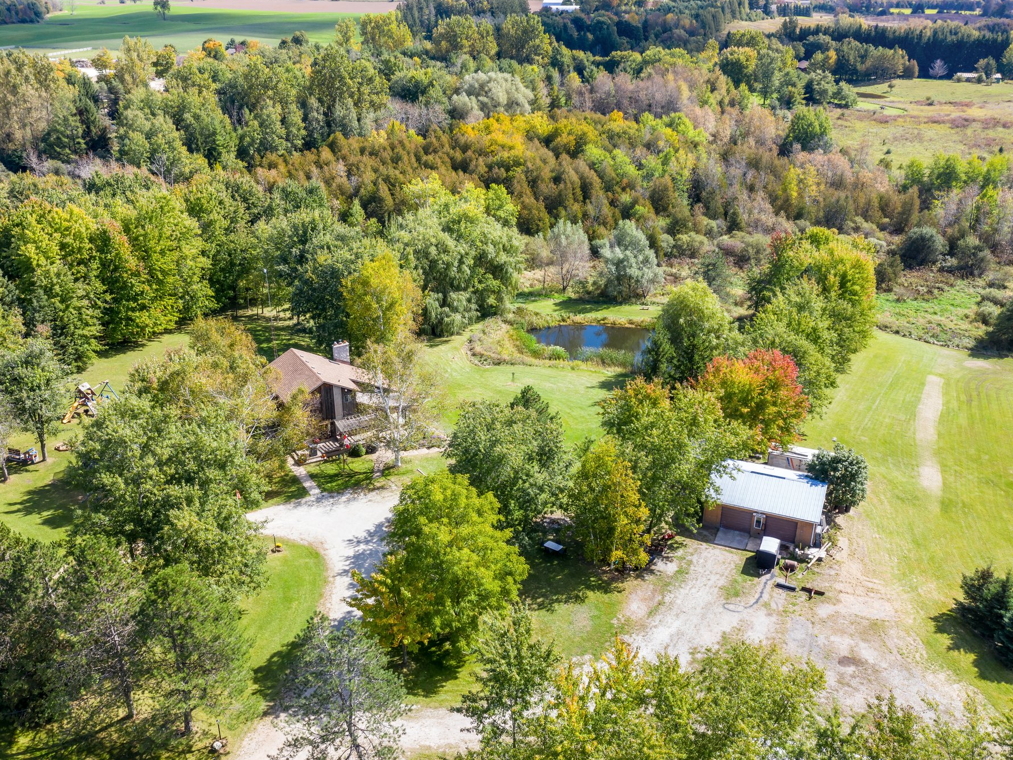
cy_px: 372
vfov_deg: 45.4
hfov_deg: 58.3
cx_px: 483
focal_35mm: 31
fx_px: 907
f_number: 5
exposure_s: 1/240
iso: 100
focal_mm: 10.26
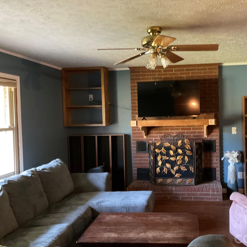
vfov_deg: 47.2
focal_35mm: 35
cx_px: 165
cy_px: 125
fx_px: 283
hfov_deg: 46.5
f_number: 1.8
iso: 500
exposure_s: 1/30
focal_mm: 3
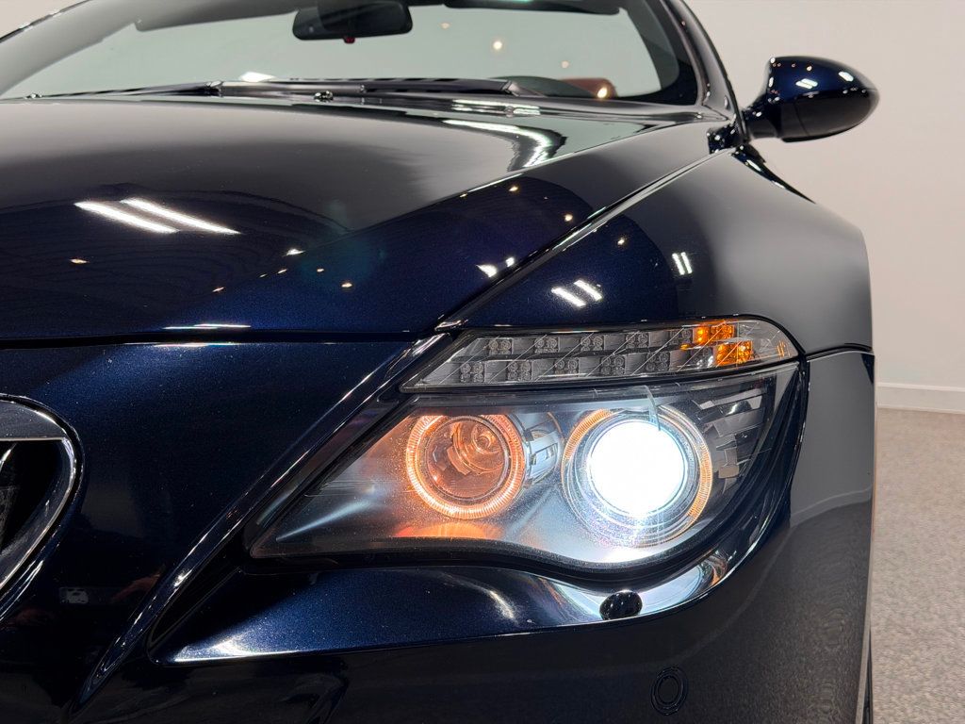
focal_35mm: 48
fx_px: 1338
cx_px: 482
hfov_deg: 39.7
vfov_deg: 30.3
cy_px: 362
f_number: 1.78
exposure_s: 1/171
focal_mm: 6.76
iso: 64
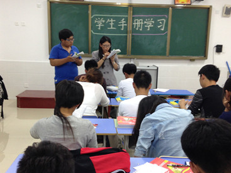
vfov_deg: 32.1
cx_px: 117
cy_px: 93
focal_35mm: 45
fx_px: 300
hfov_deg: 42.1
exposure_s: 1/20
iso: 80
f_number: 2.4
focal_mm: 4.12
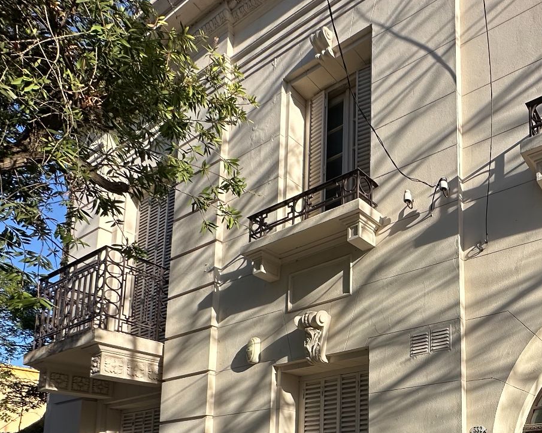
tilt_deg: +7.6
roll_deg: +1.2
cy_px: 429
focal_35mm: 29
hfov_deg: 52.6
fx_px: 465
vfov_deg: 43.2
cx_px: 493
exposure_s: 1/997
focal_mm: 2.22
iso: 50
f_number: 2.2
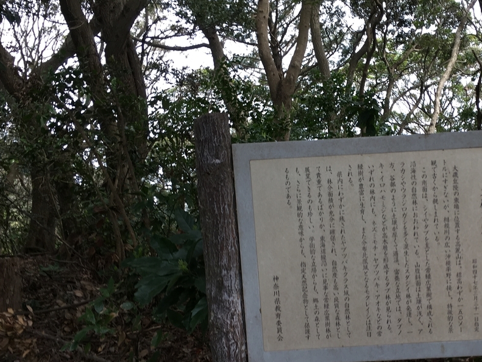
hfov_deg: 41.8
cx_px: 355
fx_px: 613
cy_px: 214
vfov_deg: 32.8
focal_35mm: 44
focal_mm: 4.15
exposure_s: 1/120
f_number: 2.2
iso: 25
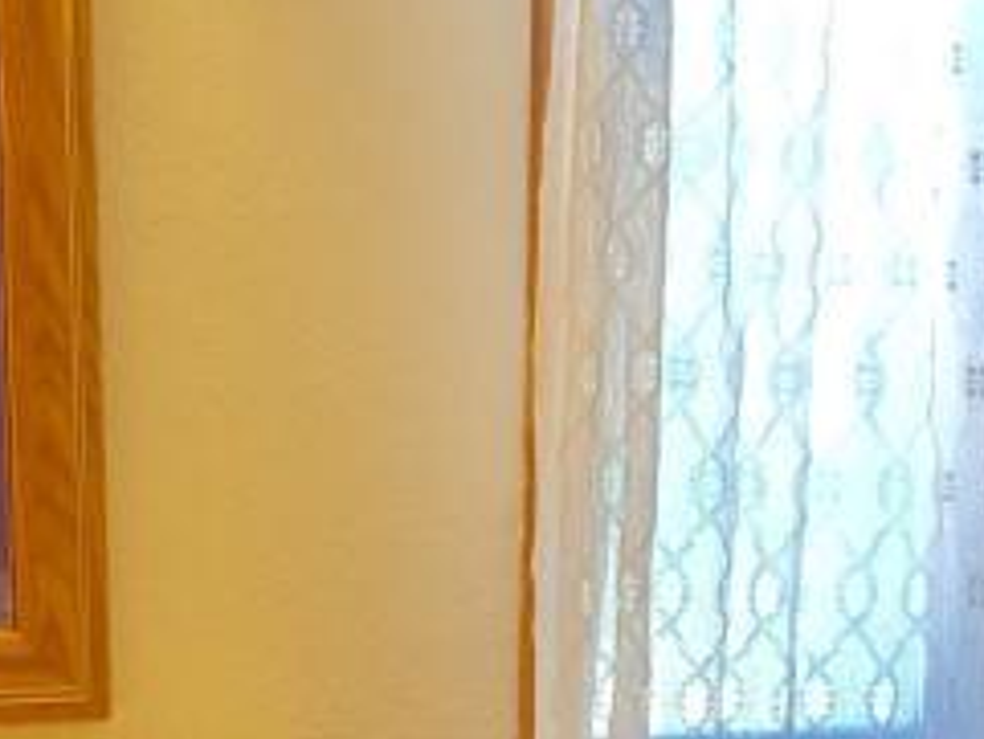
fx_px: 3498
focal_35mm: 123
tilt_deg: -9.8
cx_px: 813
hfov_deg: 15.9
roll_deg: -1.4
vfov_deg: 11.8
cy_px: 874
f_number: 2.2
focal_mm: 4.15
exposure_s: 1/30
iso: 32
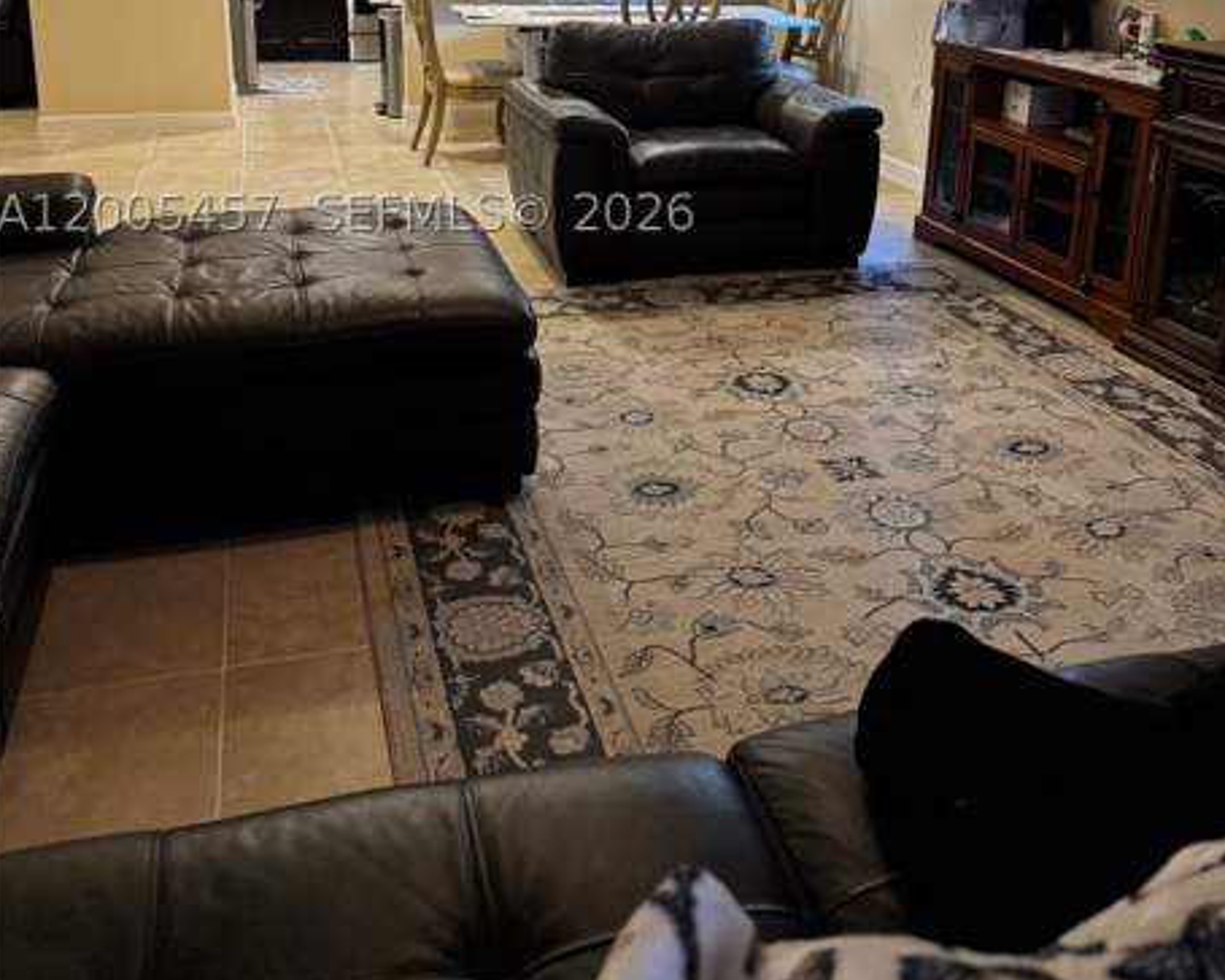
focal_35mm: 33
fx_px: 1196
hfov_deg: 54.2
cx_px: 631
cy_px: 213
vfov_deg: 42.7
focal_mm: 6.76
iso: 500
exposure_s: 1/60
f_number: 1.78
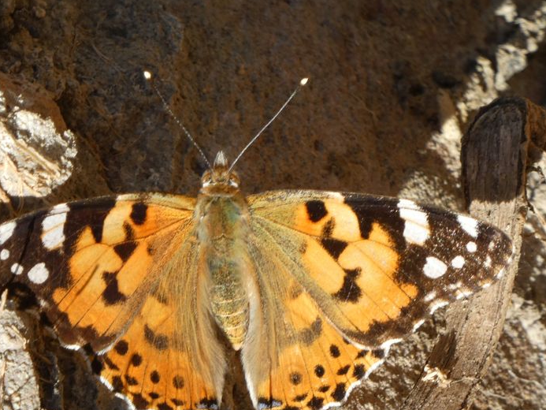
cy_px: 248
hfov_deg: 2.4
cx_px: 230
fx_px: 12841
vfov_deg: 1.8
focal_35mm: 814
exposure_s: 1/100
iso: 100
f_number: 5.6
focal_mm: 118.5
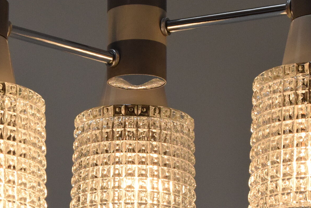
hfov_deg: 9.8
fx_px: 1809
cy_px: 123
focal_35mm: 209
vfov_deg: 6.6
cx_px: 127
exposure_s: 1/400
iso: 1600
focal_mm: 55
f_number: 10
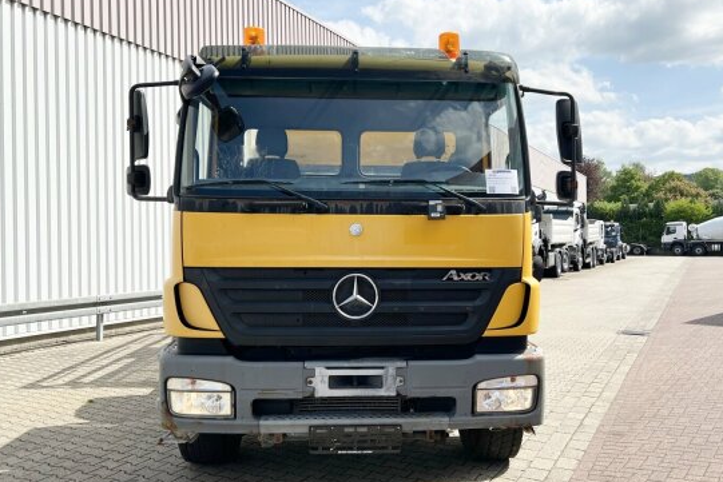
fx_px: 643
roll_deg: +0.3
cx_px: 370
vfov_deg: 41.1
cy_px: 242
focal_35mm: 32
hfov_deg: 58.7
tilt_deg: +0.4
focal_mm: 5.7
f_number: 1.5
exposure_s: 1/5319
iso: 50
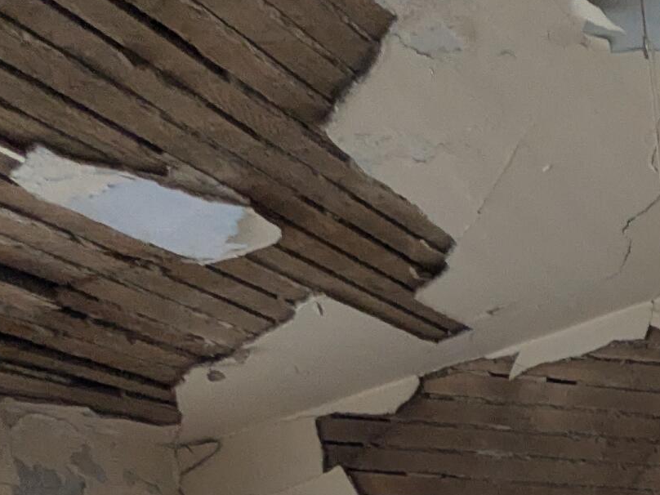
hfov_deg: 21.5
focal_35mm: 52
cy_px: 910
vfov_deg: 19.8
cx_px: 1218
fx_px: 991
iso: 329
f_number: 2.2
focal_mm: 1.83
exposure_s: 1/120
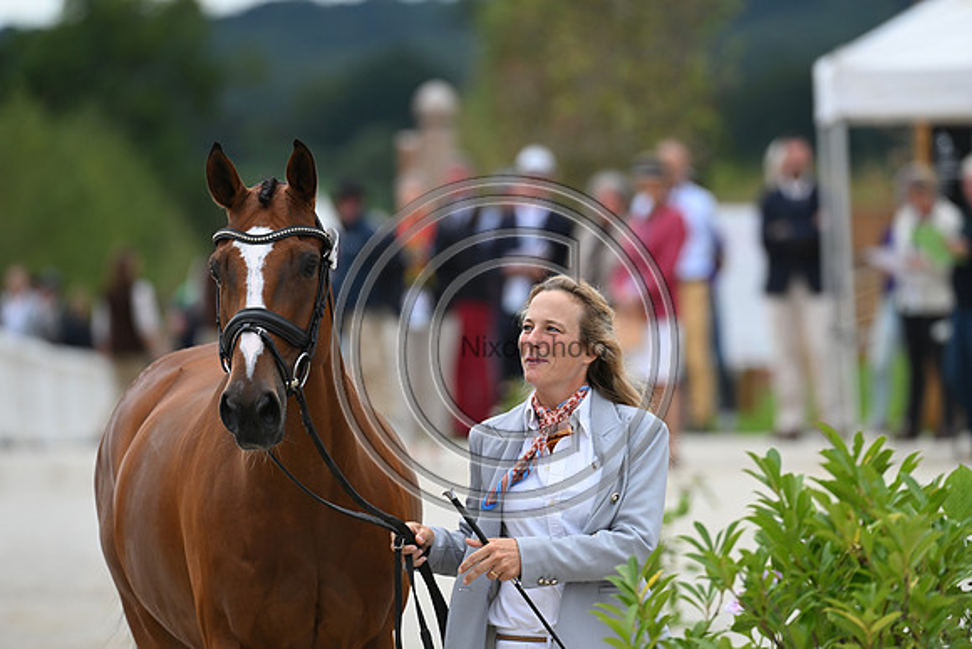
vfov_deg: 3.6
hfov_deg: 5.4
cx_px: 486
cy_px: 324
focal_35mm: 380
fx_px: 10262
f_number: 5.6
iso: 450
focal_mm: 380
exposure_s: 1/1250
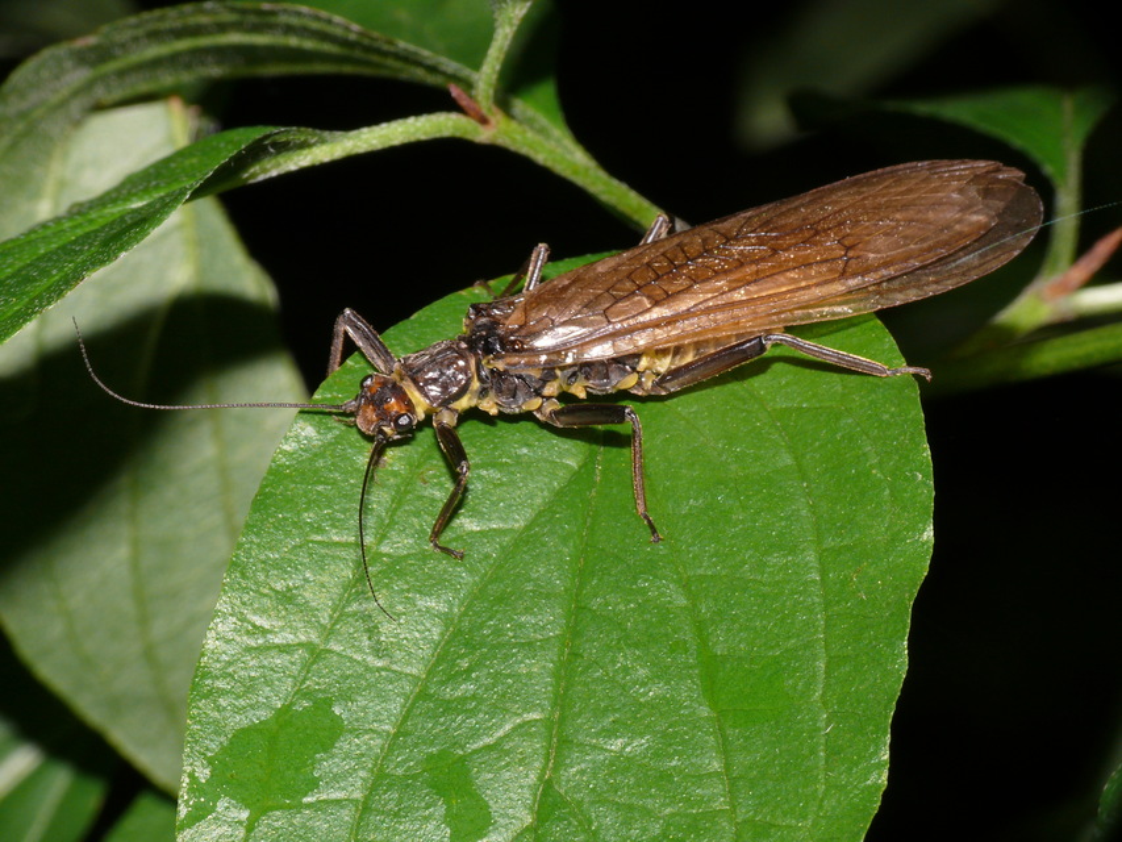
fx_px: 3858
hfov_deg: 16.5
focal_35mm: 119
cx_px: 561
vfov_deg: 12.5
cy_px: 421
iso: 100
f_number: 11
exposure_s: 1/640
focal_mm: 25.2
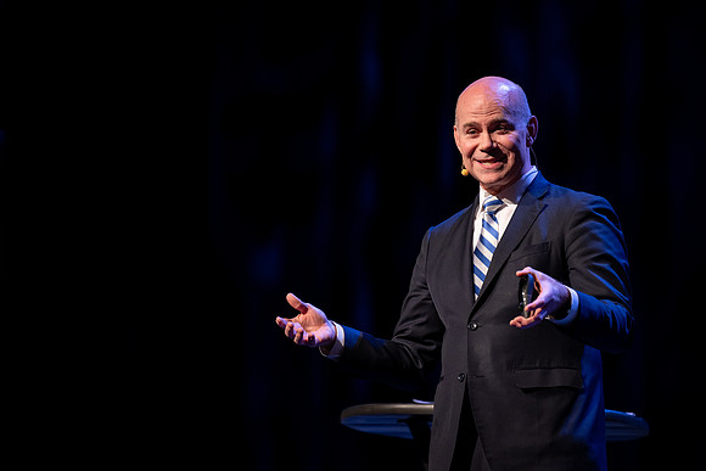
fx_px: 3923
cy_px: 236
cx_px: 353
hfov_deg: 10.3
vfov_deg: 6.9
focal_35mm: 200
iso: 640
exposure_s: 1/60
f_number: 2.8
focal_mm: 200
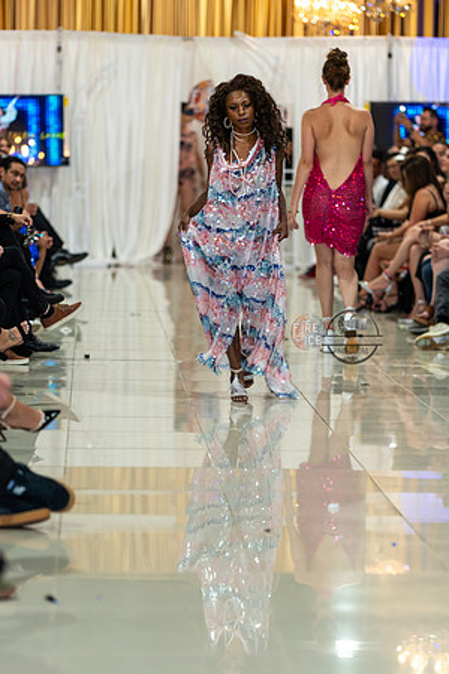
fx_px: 2376
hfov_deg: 10.8
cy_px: 337
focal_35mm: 127
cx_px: 224
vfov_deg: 16.1
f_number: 1.4
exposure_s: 1/160
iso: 100
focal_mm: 85
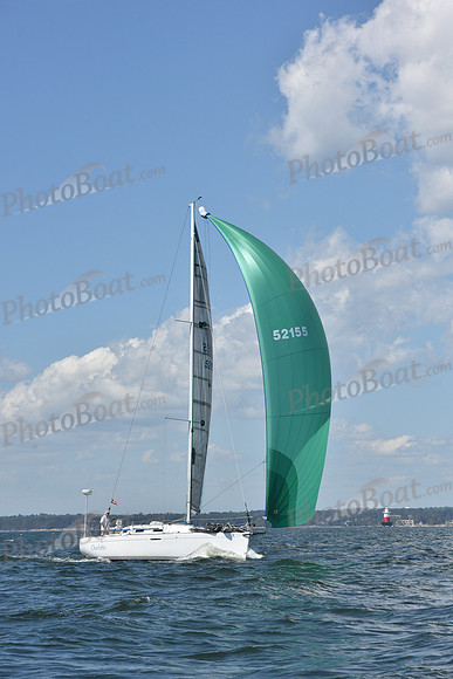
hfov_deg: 13.4
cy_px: 340
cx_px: 226
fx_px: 1924
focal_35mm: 102
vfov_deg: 20.0
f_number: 10
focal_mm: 102
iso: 320
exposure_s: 1/1250
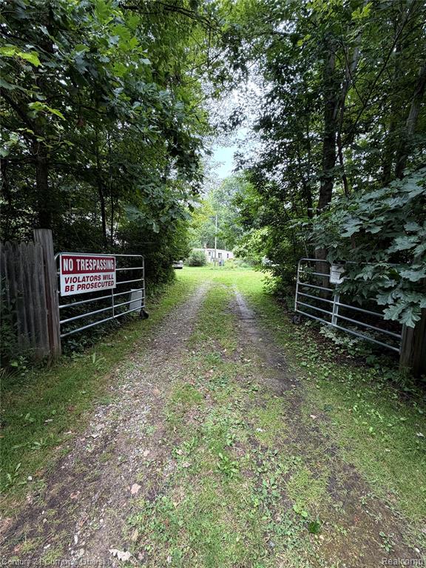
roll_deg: -2.2
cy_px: 284
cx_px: 213
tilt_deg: -5.4
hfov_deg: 85.7
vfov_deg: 102.1
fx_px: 230
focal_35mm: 14
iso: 80
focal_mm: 2.22
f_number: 2.2
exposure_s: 1/121
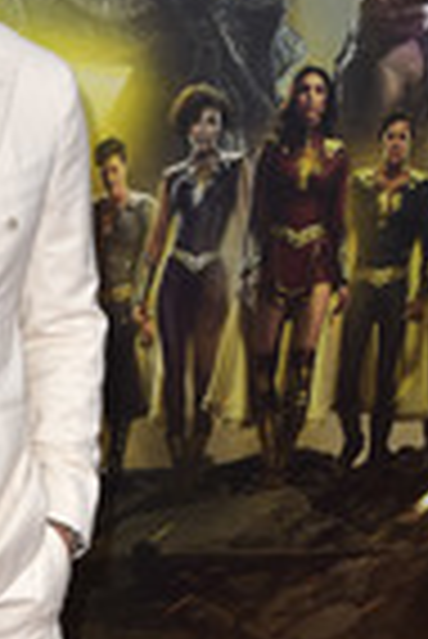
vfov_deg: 17.1
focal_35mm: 118
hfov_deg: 11.4
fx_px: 2099
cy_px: 540
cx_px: -101
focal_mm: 42
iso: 320
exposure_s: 1/250
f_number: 6.3
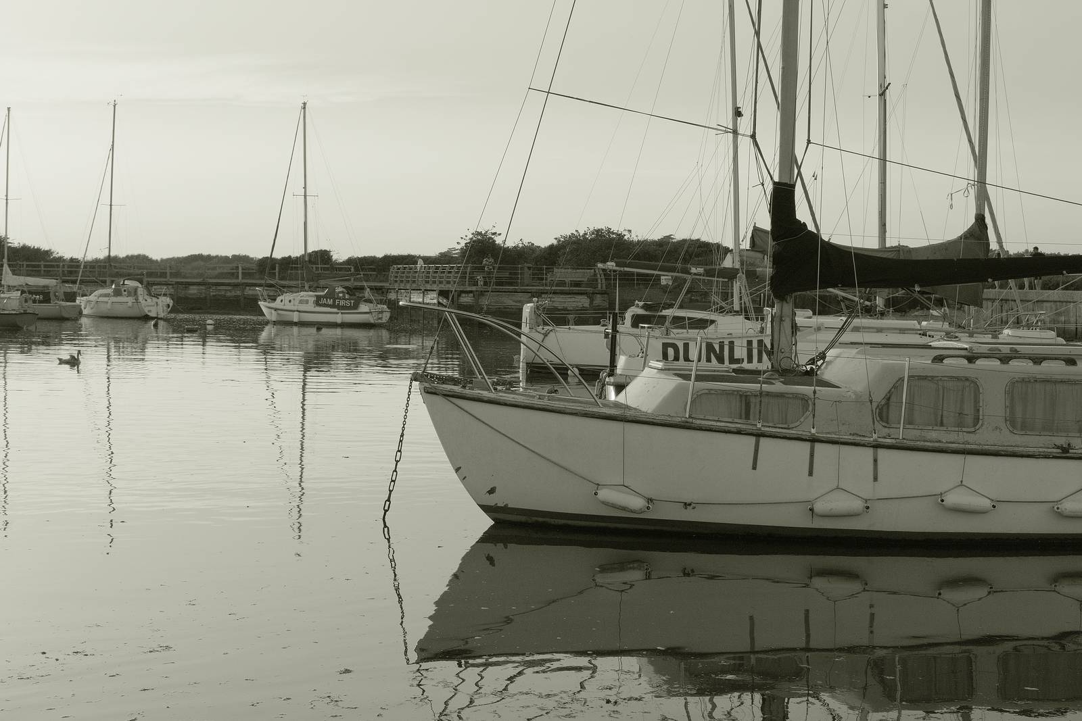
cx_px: 541
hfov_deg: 38.9
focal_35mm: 51
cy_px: 360
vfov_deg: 26.5
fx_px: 1533
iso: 640
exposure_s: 1/500
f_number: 8
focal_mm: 34.2
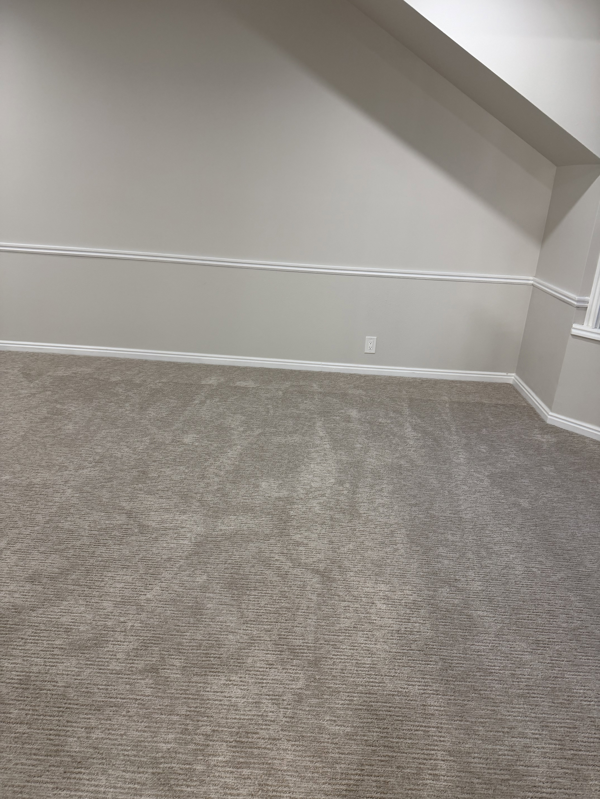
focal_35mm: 24
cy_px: 400
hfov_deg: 56.8
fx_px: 555
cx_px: 300
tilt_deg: -18.5
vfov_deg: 71.6
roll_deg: -2.7
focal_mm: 6.76
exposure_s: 1/60
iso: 160
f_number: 1.78
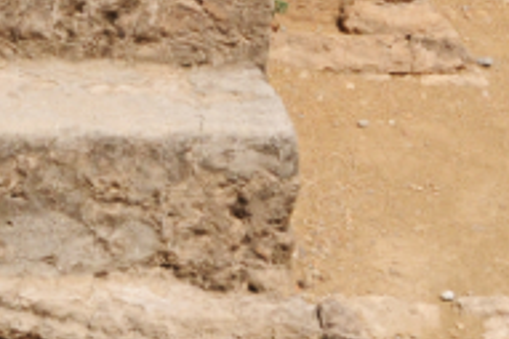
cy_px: -446
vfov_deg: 7.5
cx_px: -93
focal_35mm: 173
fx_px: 2444
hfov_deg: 11.7
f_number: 8
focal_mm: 22
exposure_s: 1/1250
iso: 250
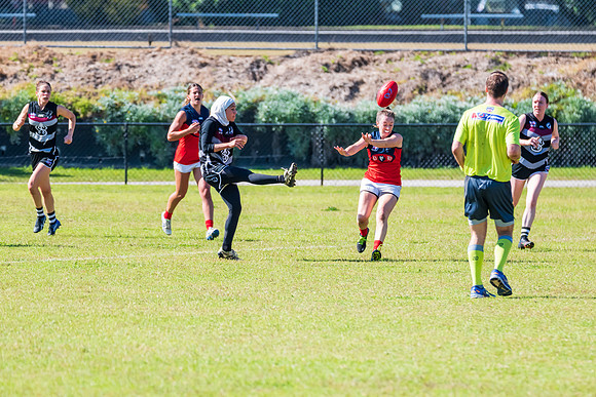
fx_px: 7756
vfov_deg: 2.9
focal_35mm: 468
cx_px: 326
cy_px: 246
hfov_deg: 4.4
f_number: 7.1
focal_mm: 360
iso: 800
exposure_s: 1/2000
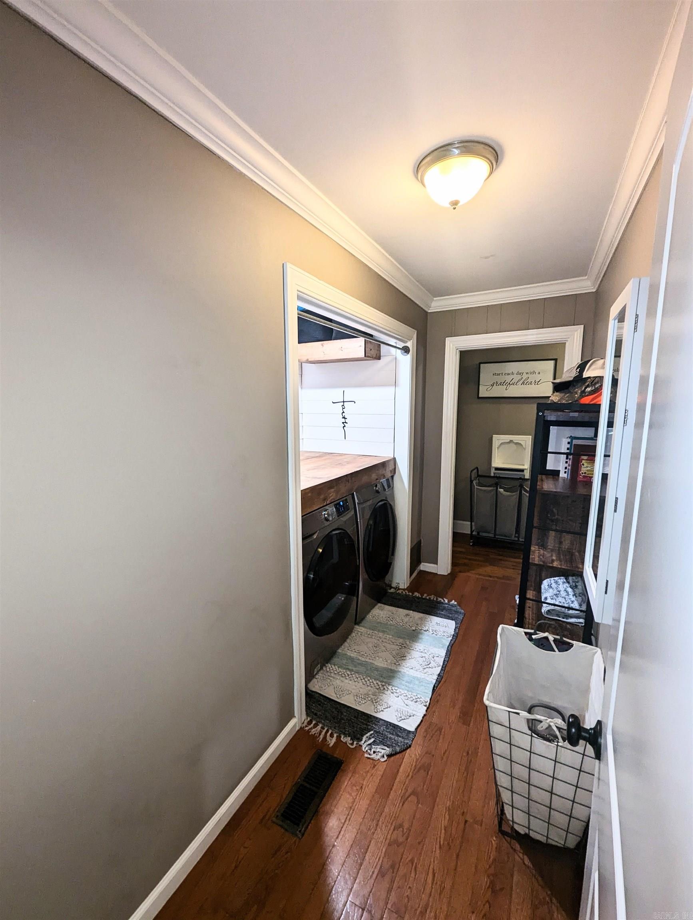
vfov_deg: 106.1
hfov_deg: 90.0
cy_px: 460
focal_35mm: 13
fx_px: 346
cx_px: 346
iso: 122
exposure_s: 1/24
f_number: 2.2
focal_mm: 1.95
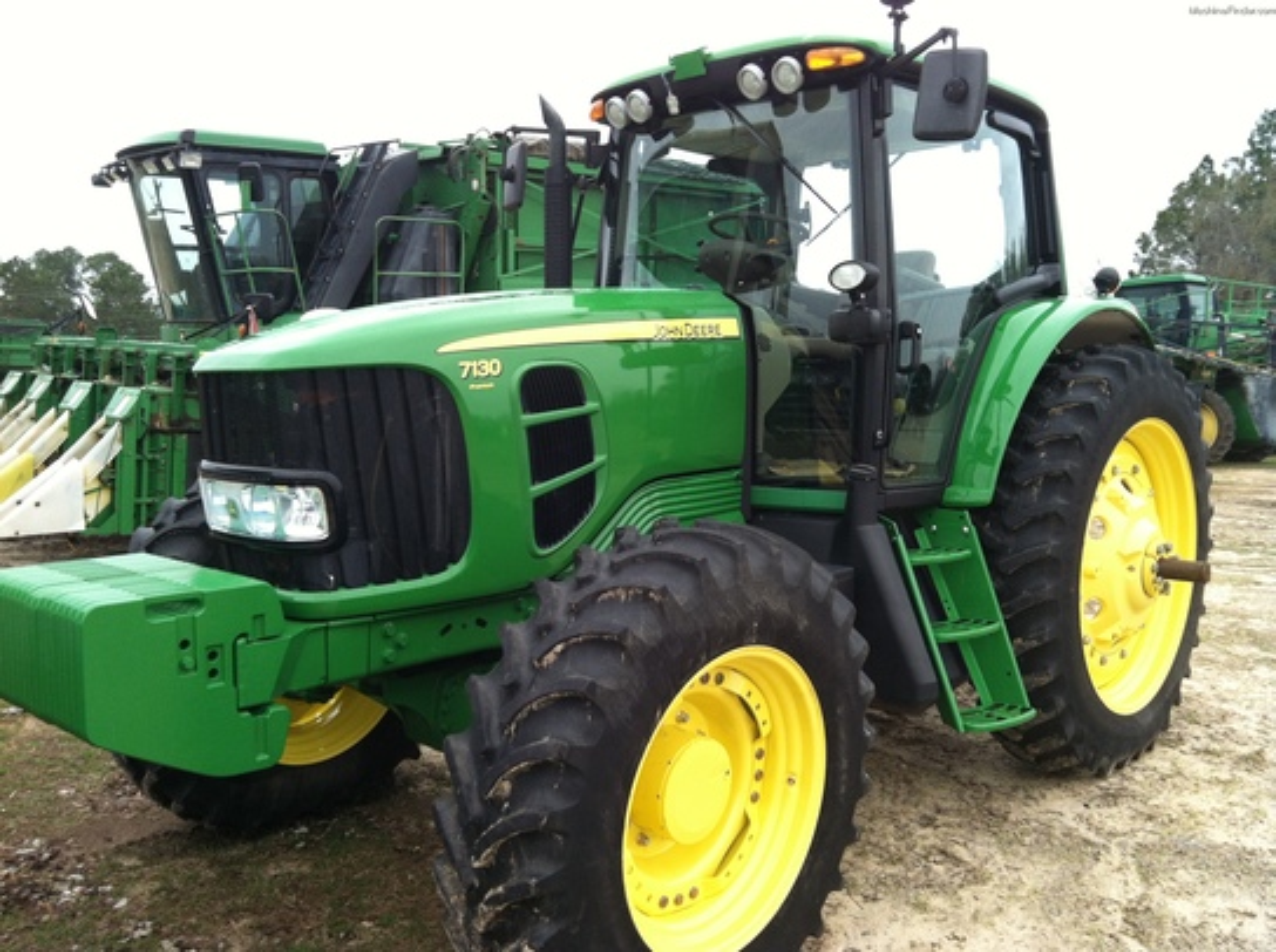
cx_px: 638
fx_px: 1288
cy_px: 476
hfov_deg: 52.7
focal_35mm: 35
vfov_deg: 40.6
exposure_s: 1/199
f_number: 2.8
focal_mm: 3.85
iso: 80
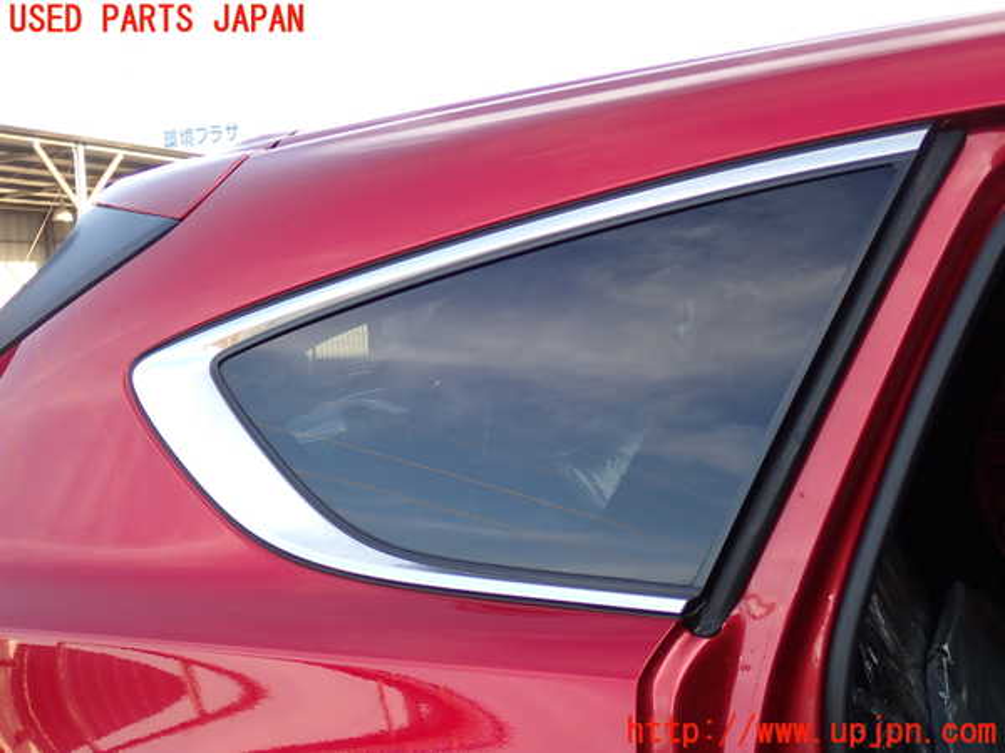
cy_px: 376
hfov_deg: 40.4
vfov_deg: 30.9
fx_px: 1365
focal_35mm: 47
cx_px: 502
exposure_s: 1/100
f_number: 3.1
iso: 100
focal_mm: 8.4
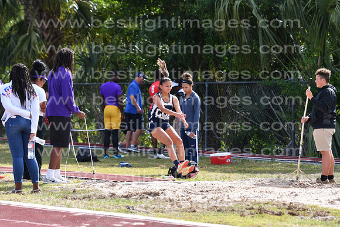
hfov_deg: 10.5
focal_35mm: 195
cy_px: 114
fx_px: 1842
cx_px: 170
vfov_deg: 7.0
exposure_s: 1/800
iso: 100
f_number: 4
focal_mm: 130
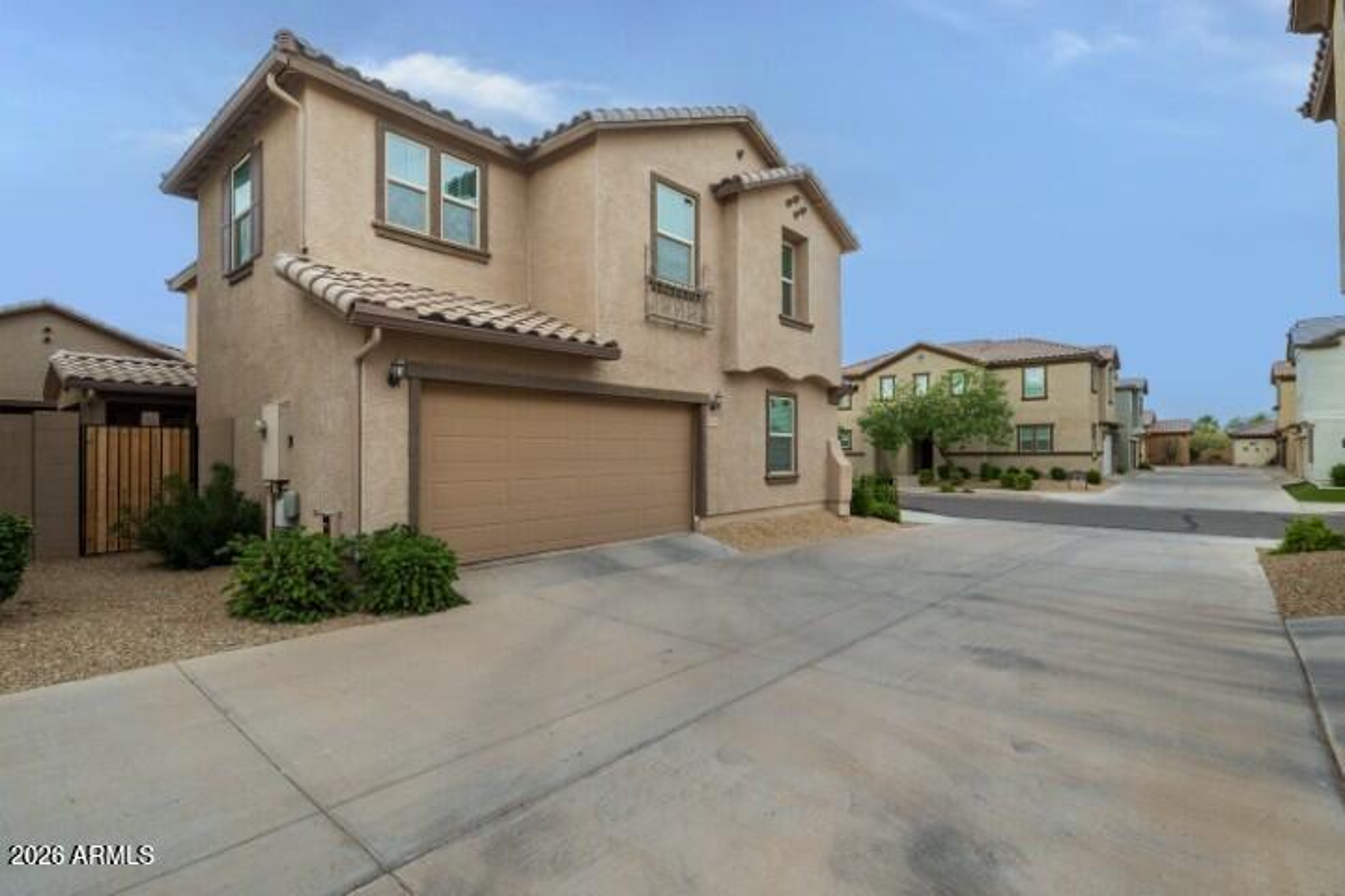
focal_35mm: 15
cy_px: 448
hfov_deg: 100.4
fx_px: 560
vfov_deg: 77.3
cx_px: 672
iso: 640
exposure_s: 1/2000
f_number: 7.1
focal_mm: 10
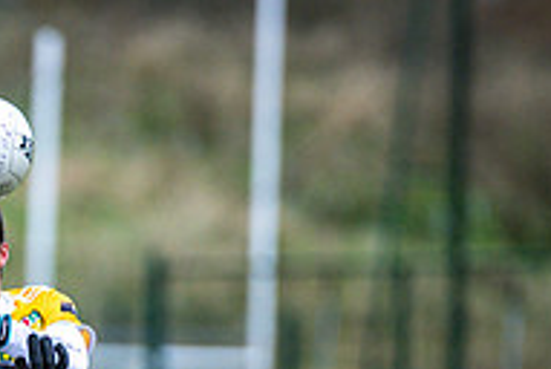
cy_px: 532
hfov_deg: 2.3
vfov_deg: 1.5
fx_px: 13934
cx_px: -164
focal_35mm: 909
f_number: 2.8
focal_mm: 300
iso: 1000
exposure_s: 1/1000
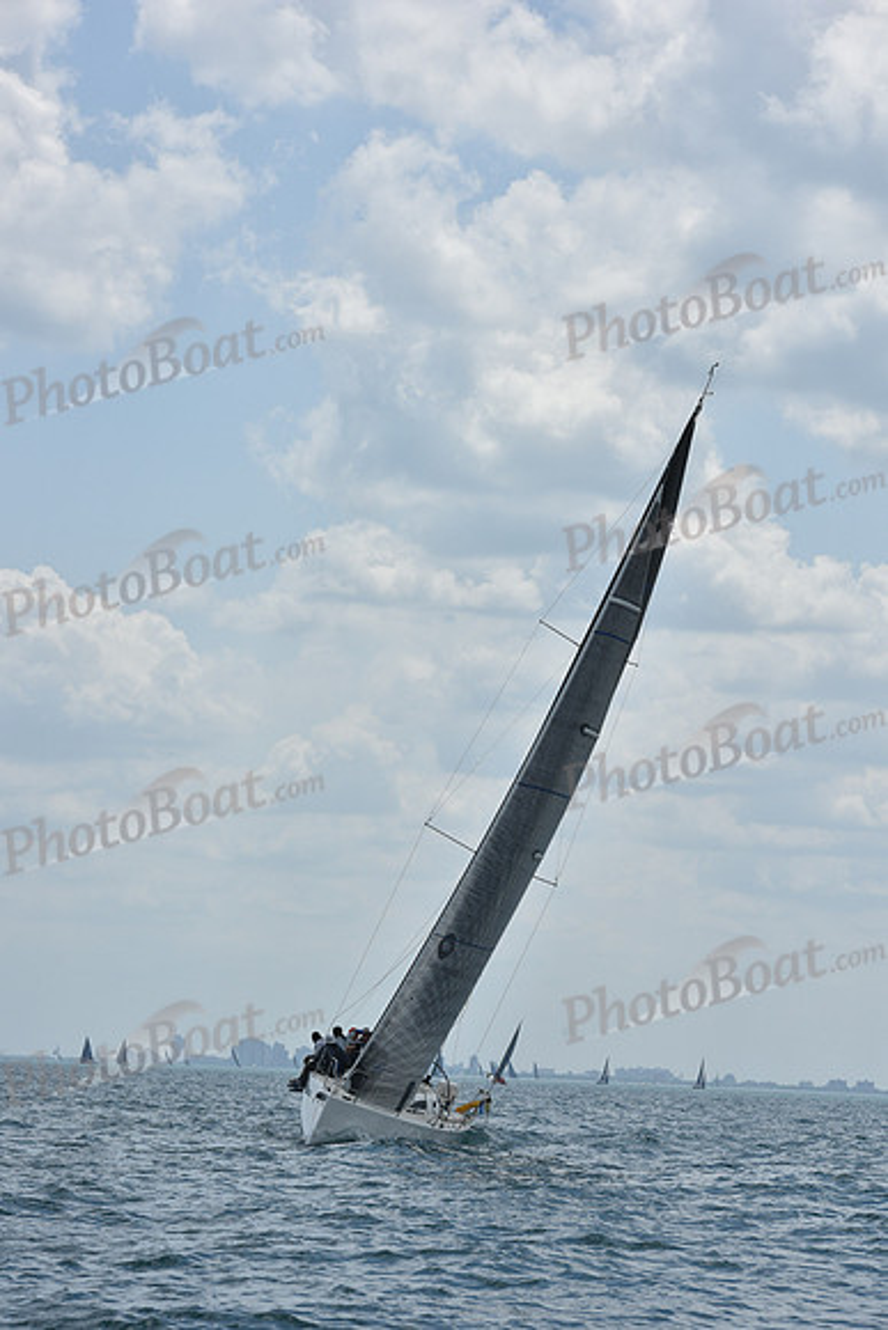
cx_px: 444
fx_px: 4141
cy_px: 665
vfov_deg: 18.3
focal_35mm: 112
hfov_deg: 12.2
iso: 250
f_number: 10
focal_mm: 112
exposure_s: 1/1250
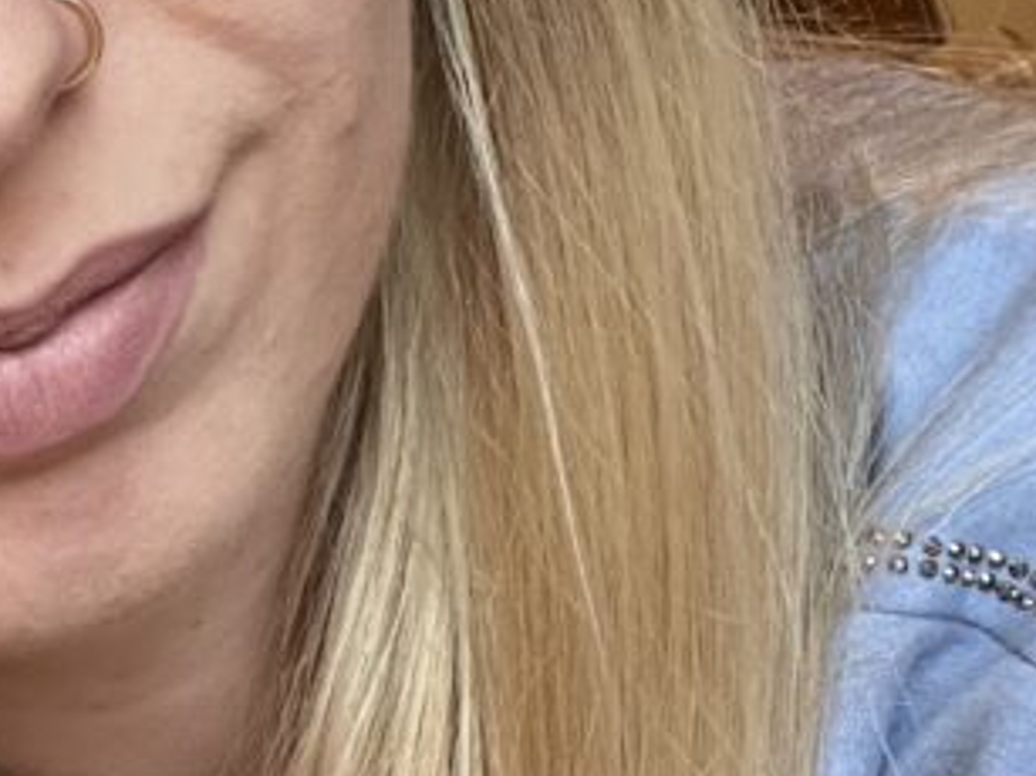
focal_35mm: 100
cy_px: 435
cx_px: 88
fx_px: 2992
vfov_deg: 14.8
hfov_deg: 19.3
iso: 400
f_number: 2.2
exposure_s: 1/54
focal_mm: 2.71
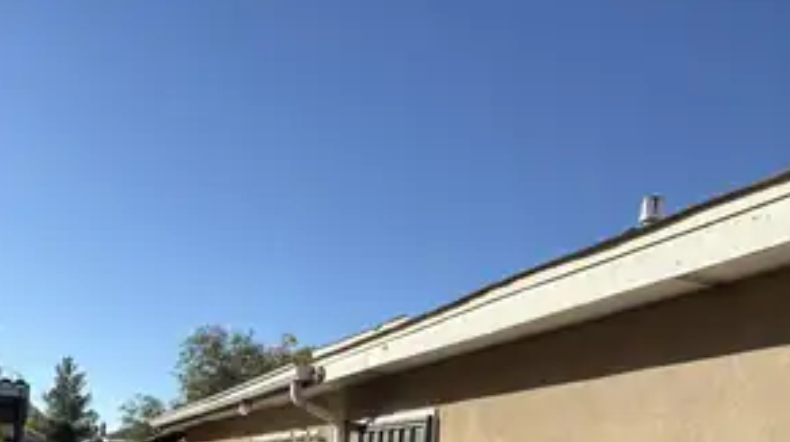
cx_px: 399
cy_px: 507
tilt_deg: +1.0
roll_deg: -4.1
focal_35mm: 39
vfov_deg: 27.3
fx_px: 816
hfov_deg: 51.7
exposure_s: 1/2747
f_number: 1.6
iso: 50
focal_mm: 5.96
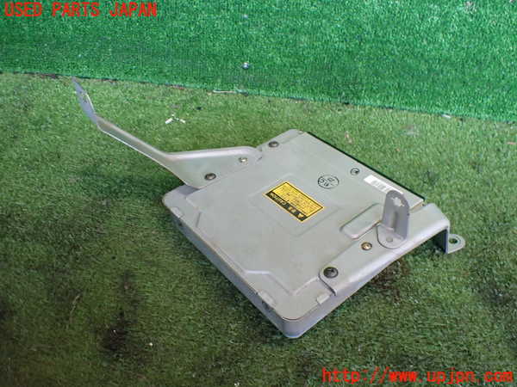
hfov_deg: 60.0
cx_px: 258
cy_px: 194
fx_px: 448
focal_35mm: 30
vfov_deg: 46.8
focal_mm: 5.4
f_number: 2.3
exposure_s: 1/125
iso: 500
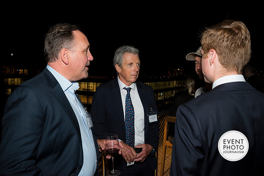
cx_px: 132
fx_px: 235
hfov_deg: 58.7
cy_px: 88
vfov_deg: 41.1
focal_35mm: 32
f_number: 5.6
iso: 1250
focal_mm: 32
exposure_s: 1/125
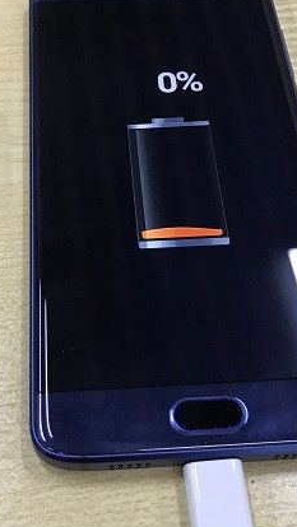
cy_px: 228
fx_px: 742
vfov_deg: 39.1
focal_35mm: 53
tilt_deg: -55.9
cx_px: 102
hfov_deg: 22.6
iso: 40
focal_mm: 3.99
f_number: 1.8
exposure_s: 1/17
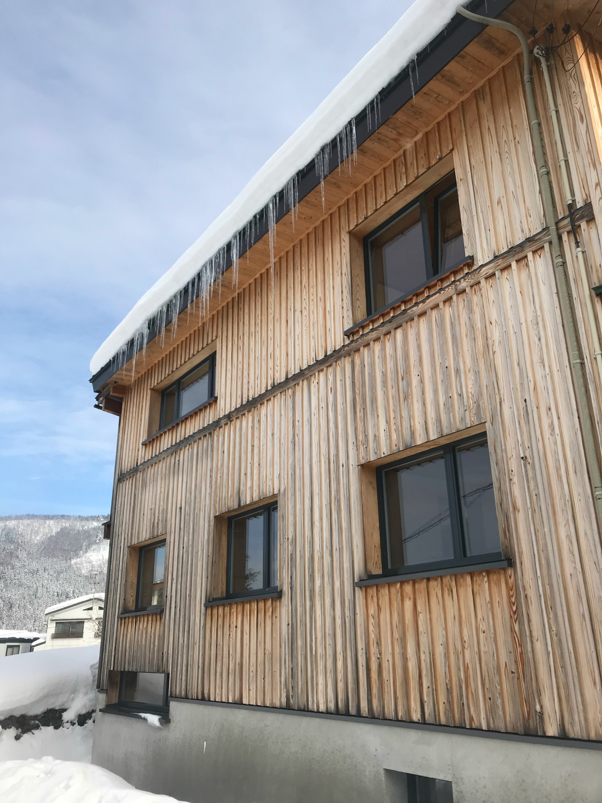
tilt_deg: +21.2
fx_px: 649
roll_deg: +0.7
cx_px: 301
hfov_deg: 49.7
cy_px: 402
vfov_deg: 63.4
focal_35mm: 28
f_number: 1.8
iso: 20
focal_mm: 3.99
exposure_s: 1/1880
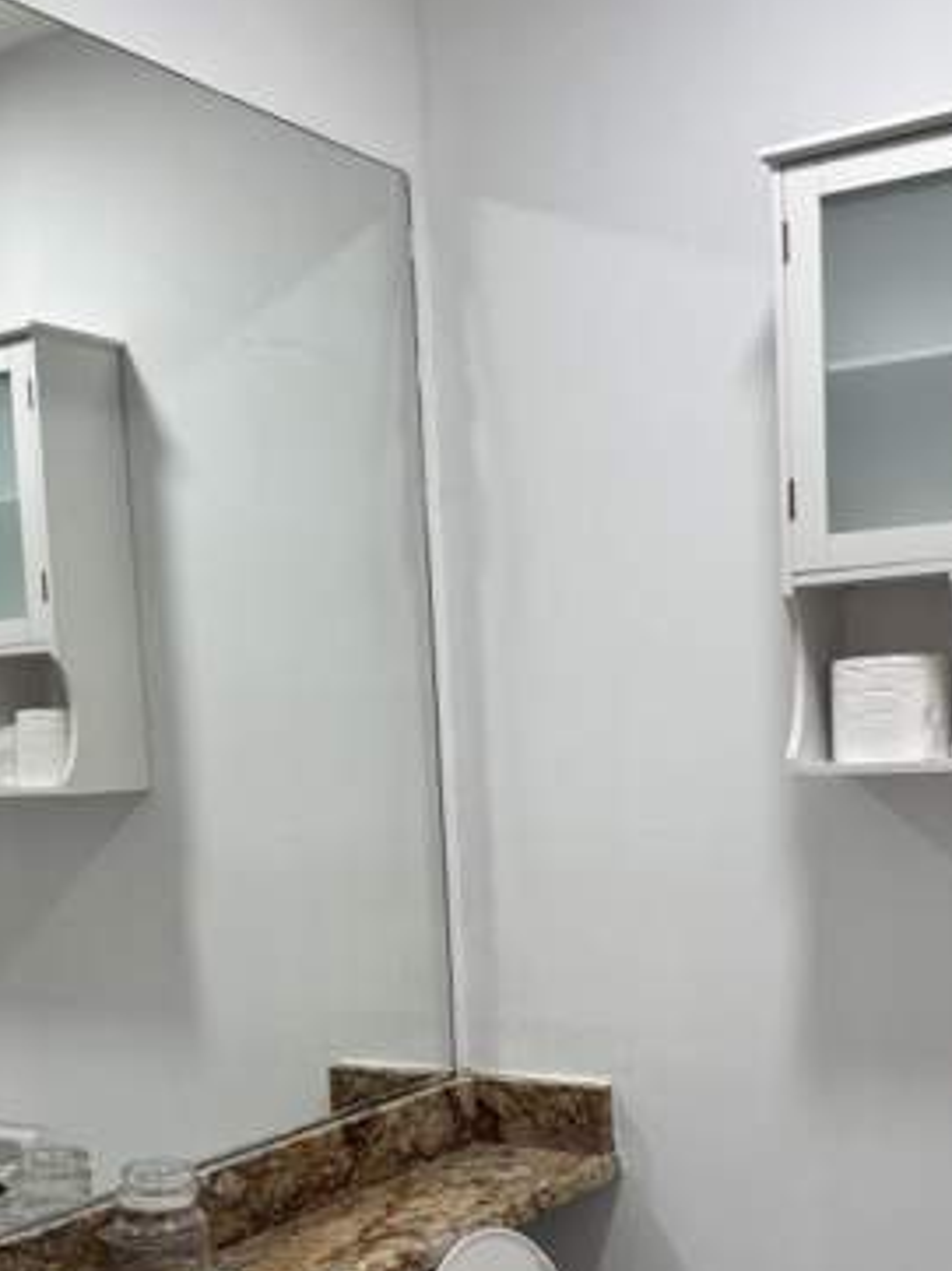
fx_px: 1689
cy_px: 871
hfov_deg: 31.4
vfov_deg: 40.6
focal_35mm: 46
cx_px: 555
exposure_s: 1/120
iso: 50
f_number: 1.6
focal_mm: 5.96
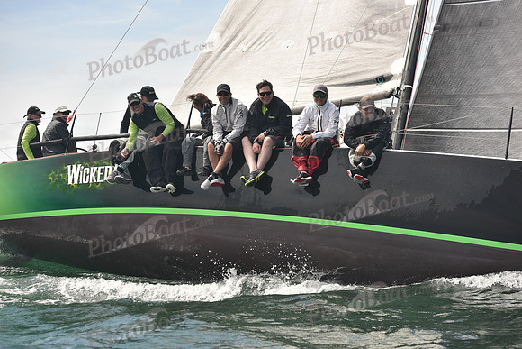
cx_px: 261
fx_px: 1015
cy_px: 174
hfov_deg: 28.8
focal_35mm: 70
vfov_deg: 19.5
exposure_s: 1/1250
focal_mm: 70
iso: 320
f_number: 4
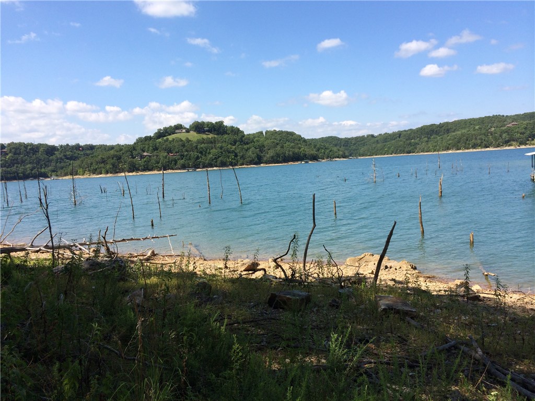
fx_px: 464
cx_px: 268
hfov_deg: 60.0
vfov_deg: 46.8
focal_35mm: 30
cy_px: 200
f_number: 2.2
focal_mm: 4.12
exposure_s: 1/1642
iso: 32
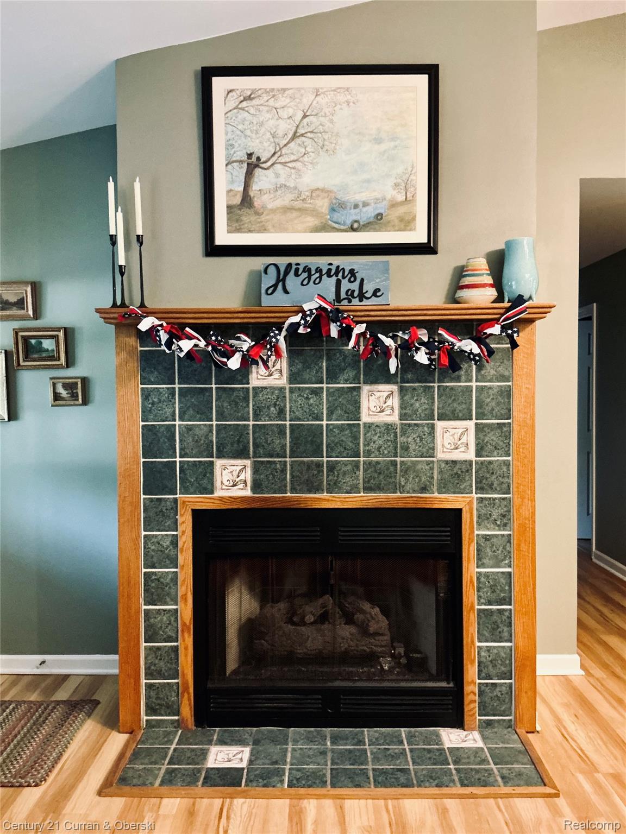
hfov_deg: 49.7
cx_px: 313
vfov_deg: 63.4
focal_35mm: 28
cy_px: 417
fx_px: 675
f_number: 1.8
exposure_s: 1/30
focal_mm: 3
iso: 400
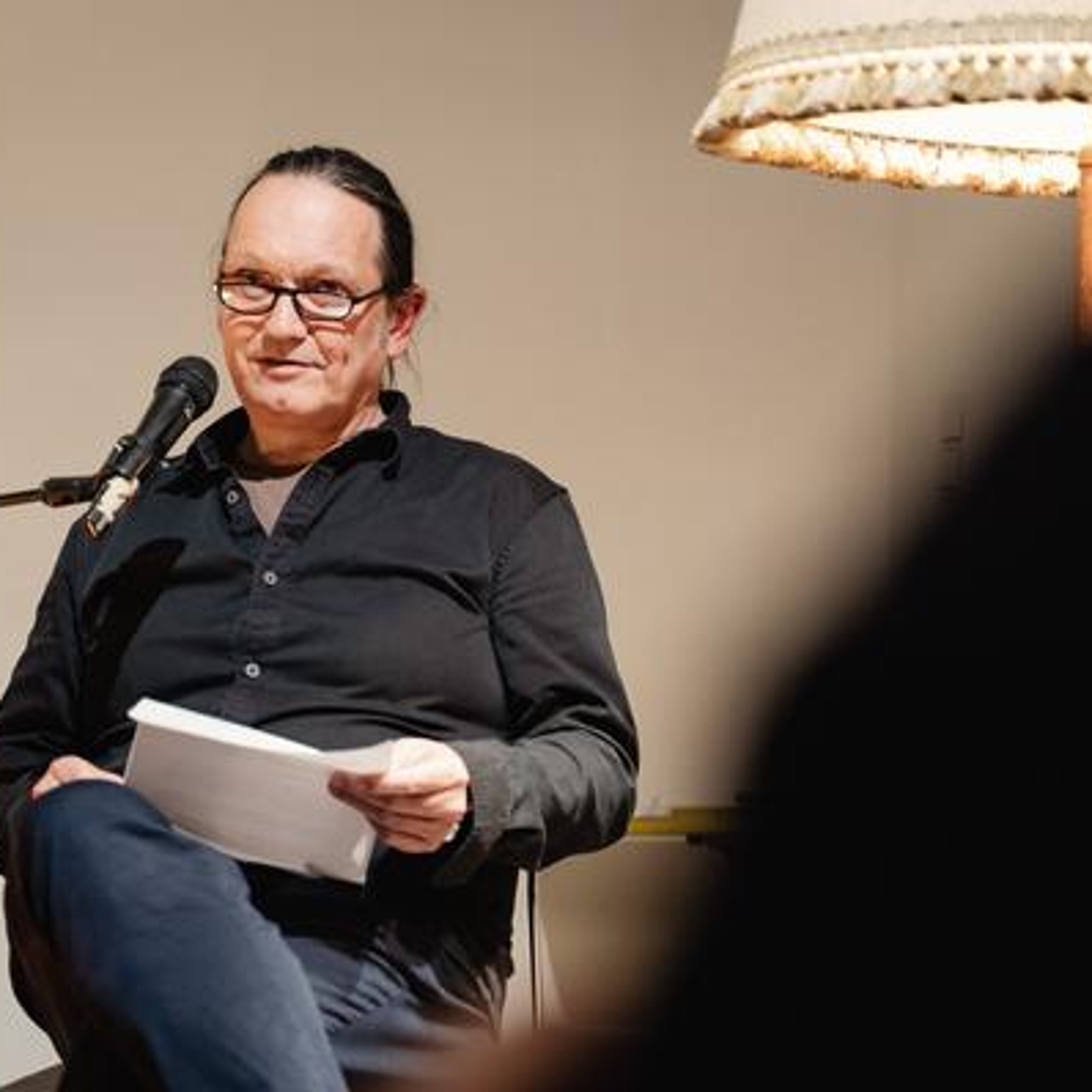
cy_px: 546
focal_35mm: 82
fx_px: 2927
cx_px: 514
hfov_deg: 21.1
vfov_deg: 21.1
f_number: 2.8
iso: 2500
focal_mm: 63
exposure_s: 1/125
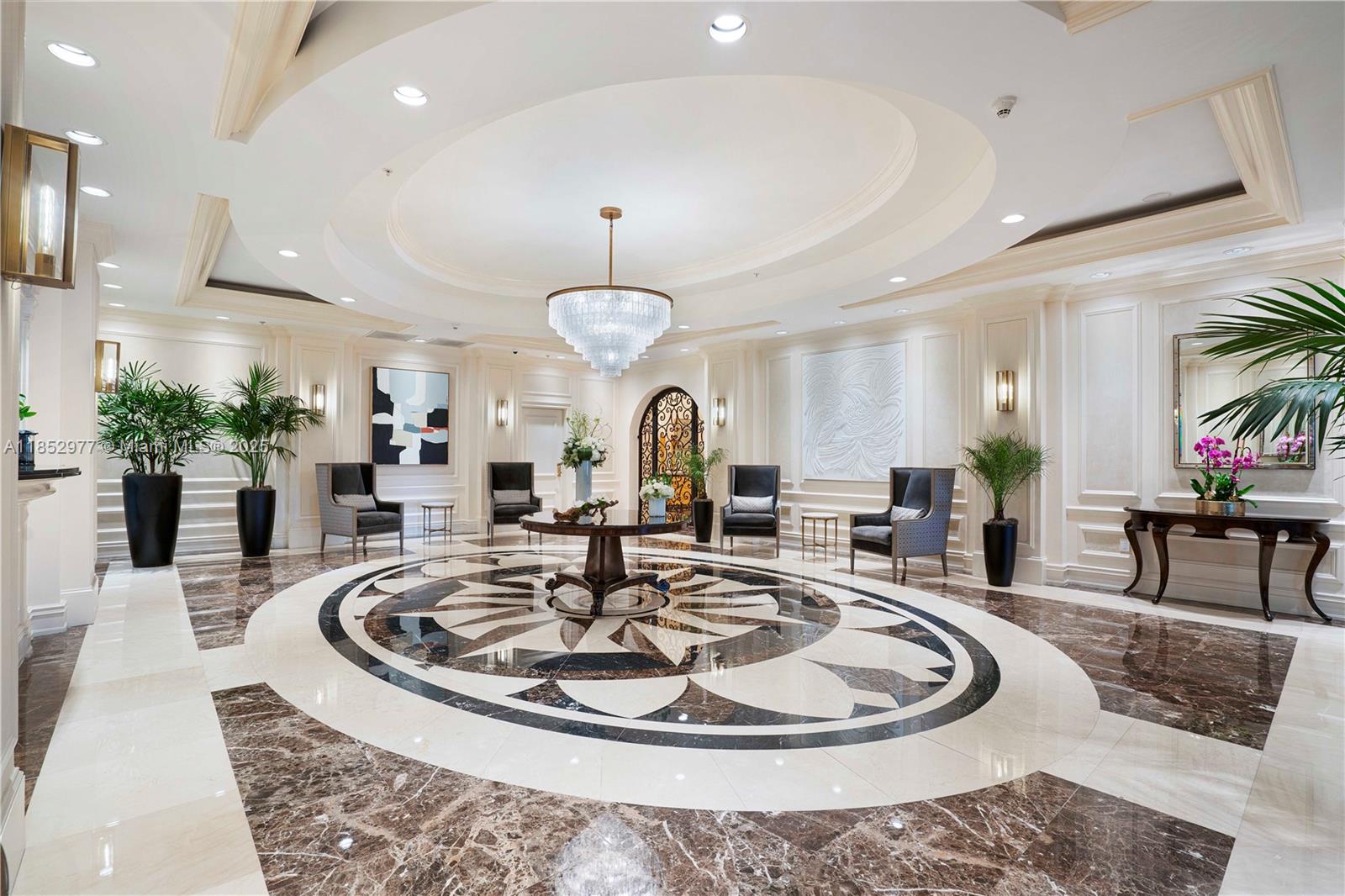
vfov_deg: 73.7
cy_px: 448
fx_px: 598
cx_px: 672
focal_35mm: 16
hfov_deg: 96.7
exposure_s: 1/10
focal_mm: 16
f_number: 8
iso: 400
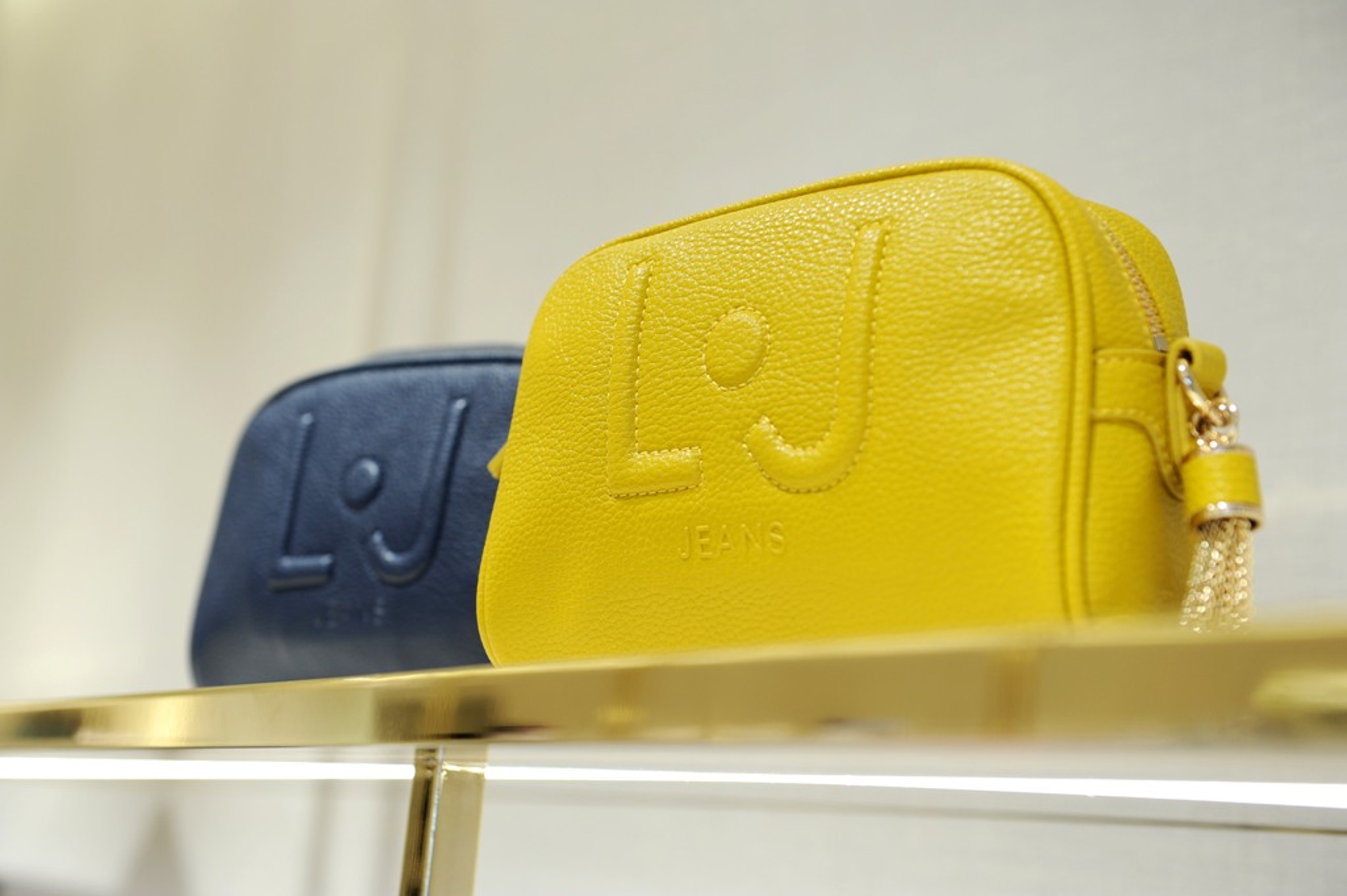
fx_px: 1869
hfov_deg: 39.6
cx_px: 674
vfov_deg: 26.9
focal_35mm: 50
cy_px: 448
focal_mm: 50
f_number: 4
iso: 320
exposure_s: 1/100
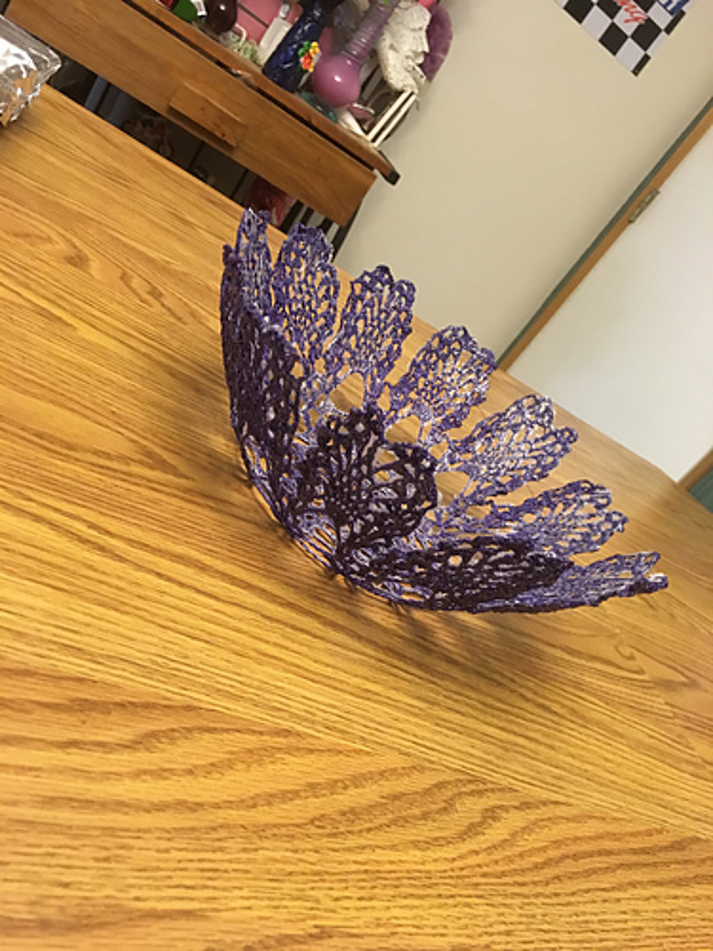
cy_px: 476
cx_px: 356
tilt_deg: -24.5
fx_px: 796
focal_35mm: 29
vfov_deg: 61.7
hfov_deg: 48.2
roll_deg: -38.5
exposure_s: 1/15
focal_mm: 4.15
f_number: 2.2
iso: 200
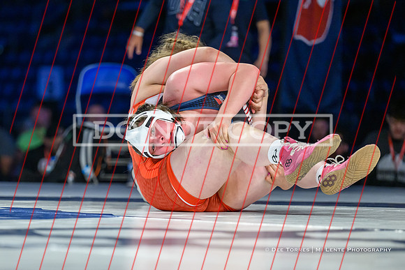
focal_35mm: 231
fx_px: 2596
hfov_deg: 8.9
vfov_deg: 6.0
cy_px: 191
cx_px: 114
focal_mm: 160
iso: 1400
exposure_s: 1/800
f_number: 2.8
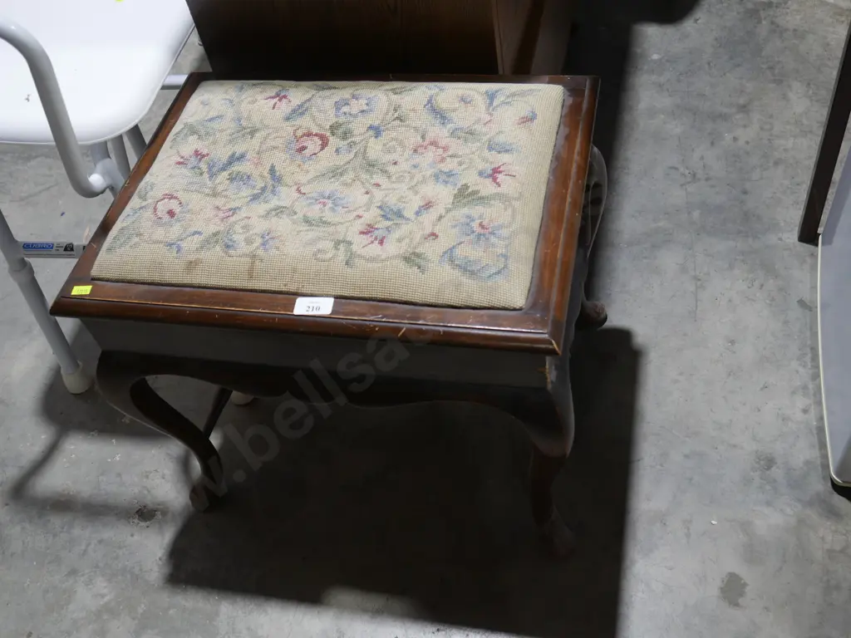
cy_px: 319
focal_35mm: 36
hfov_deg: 51.4
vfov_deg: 39.7
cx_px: 426
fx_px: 885
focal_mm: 18
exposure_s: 1/60
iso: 320
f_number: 4
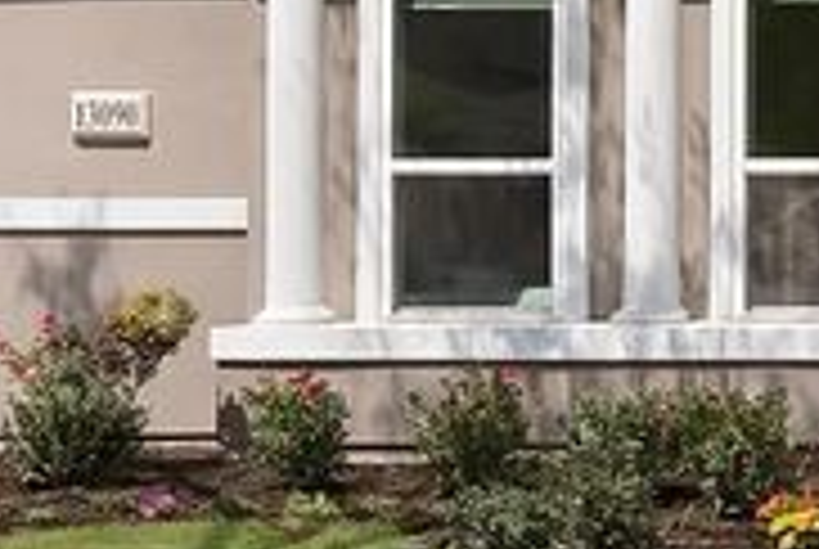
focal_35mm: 101
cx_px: 1652
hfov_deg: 15.8
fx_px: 2301
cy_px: 266
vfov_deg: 13.6
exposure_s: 1/2000
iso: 640
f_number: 8
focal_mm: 18
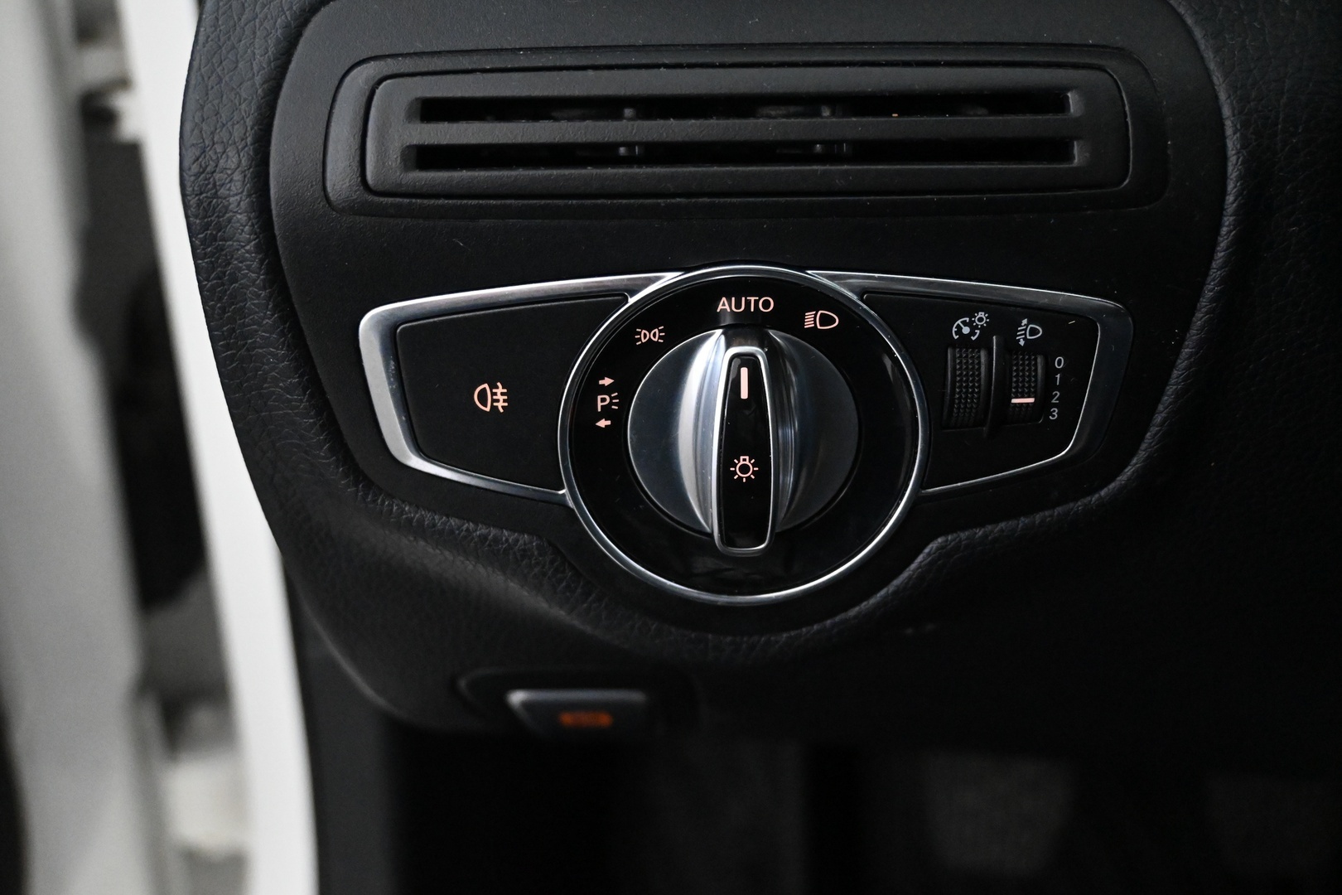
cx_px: 671
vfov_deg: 38.4
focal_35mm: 34
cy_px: 448
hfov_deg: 55.1
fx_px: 1286
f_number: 4.2
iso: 7200
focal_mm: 23
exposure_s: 1/40
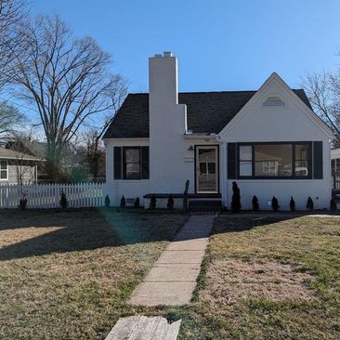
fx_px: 322
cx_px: 203
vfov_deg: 55.6
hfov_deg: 55.3
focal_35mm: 29
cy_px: 168
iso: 44
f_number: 1.85
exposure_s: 1/2833
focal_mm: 6.81
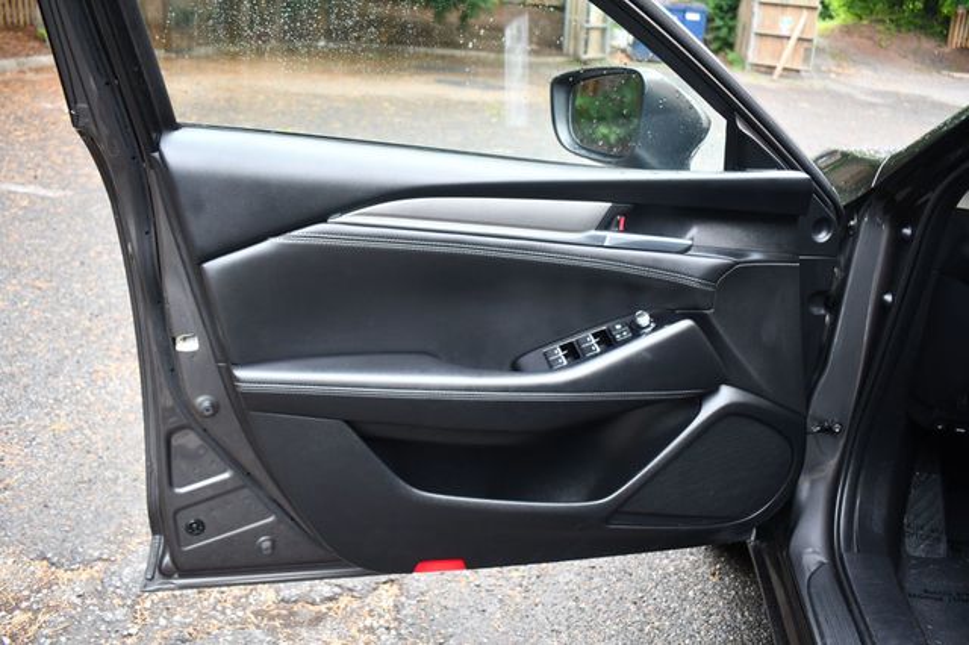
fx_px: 807
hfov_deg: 62.0
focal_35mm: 30
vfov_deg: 43.6
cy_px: 322
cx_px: 484
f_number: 3.8
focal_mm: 20
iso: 800
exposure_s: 1/160
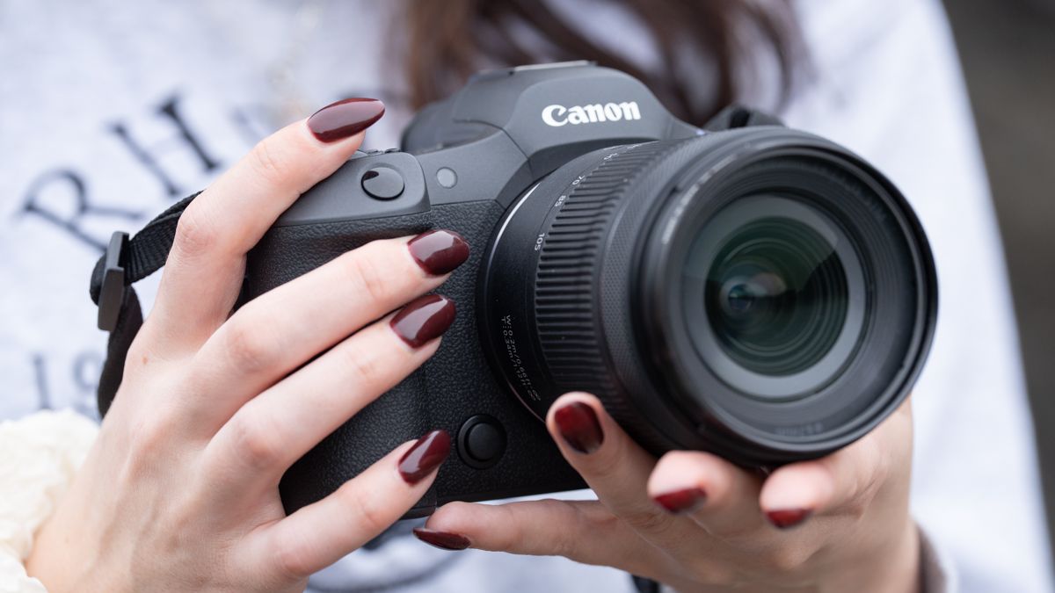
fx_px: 5216
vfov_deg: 6.5
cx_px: 528
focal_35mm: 186
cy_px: 296
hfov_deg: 11.5
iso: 640
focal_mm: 178
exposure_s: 1/800
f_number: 5.6
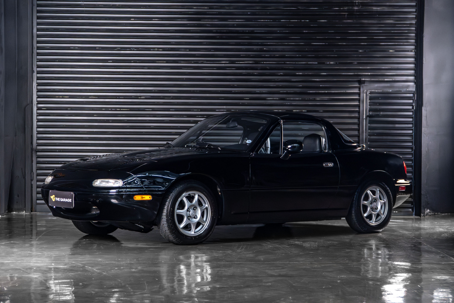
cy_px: 152
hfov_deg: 27.0
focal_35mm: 75
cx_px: 227
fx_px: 946
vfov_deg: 18.2
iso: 3200
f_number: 4
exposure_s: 1/25
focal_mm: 50
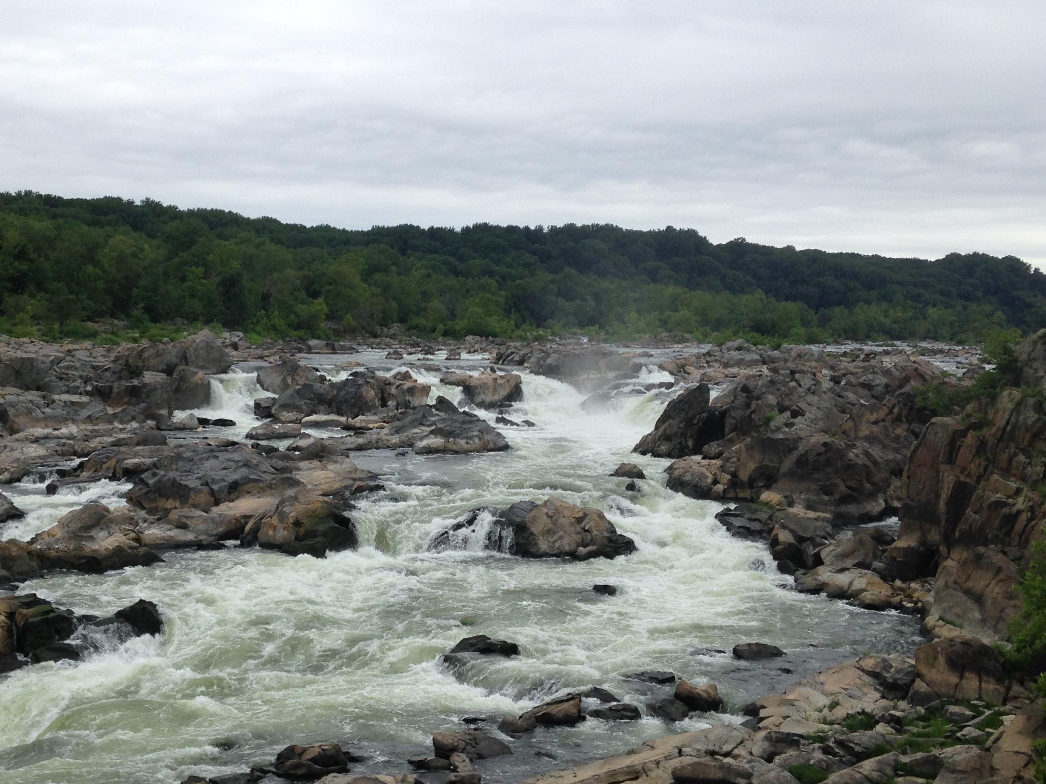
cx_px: 385
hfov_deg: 39.4
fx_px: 1450
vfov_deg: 30.3
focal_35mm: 48
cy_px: 396
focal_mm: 4.12
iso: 50
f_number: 2.4
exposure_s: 1/968
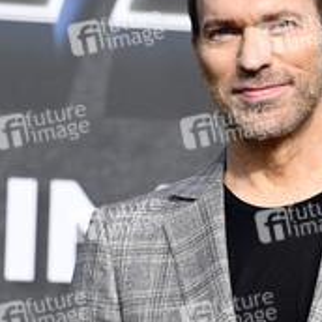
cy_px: 174
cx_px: 254
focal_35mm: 512
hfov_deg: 3.4
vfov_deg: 3.4
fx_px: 5388
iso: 250
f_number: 6.3
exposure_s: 1/250
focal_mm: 230
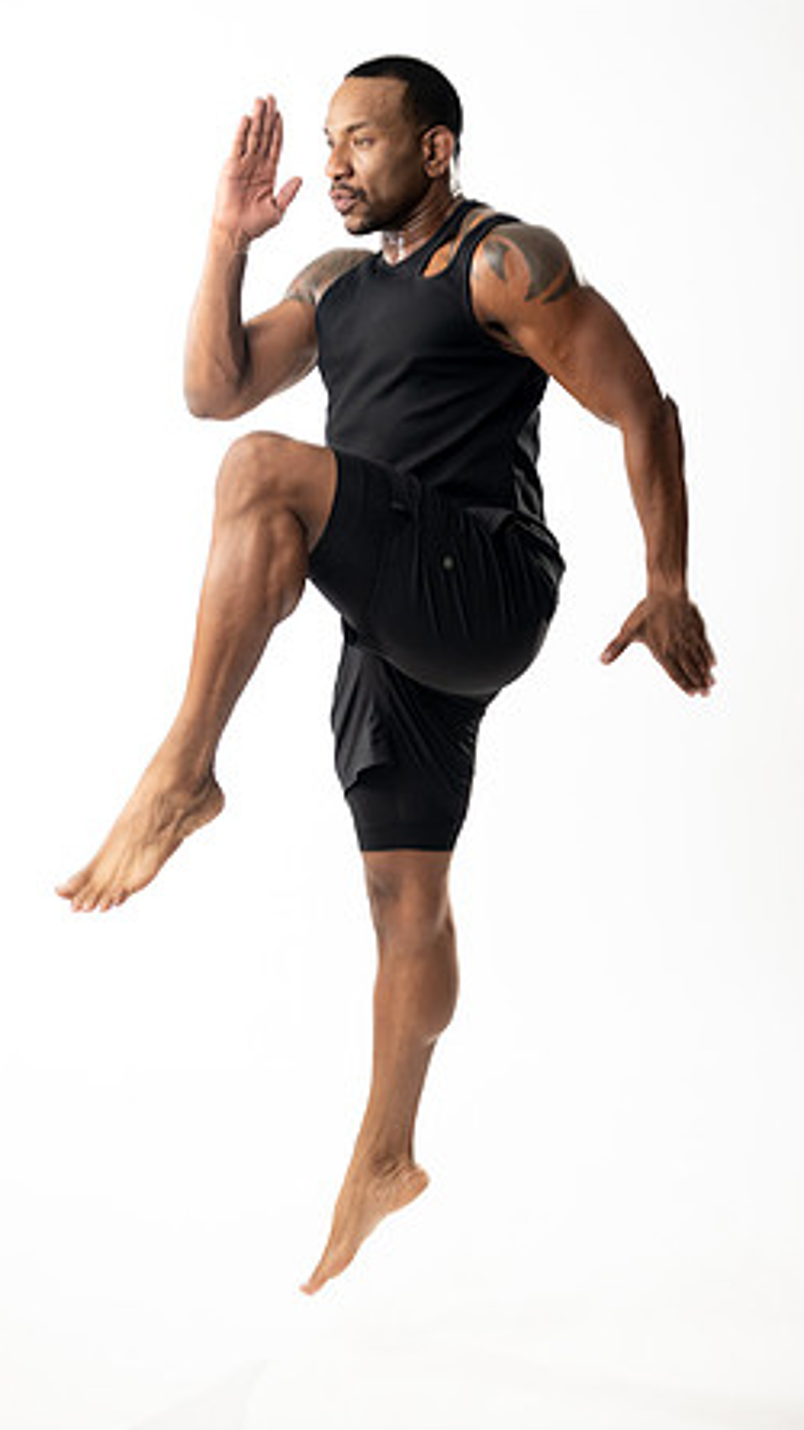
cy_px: 720
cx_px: 389
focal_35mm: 53
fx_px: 2011
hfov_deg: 22.6
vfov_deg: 39.2
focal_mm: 50
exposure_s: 1/80
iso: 800
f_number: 3.2
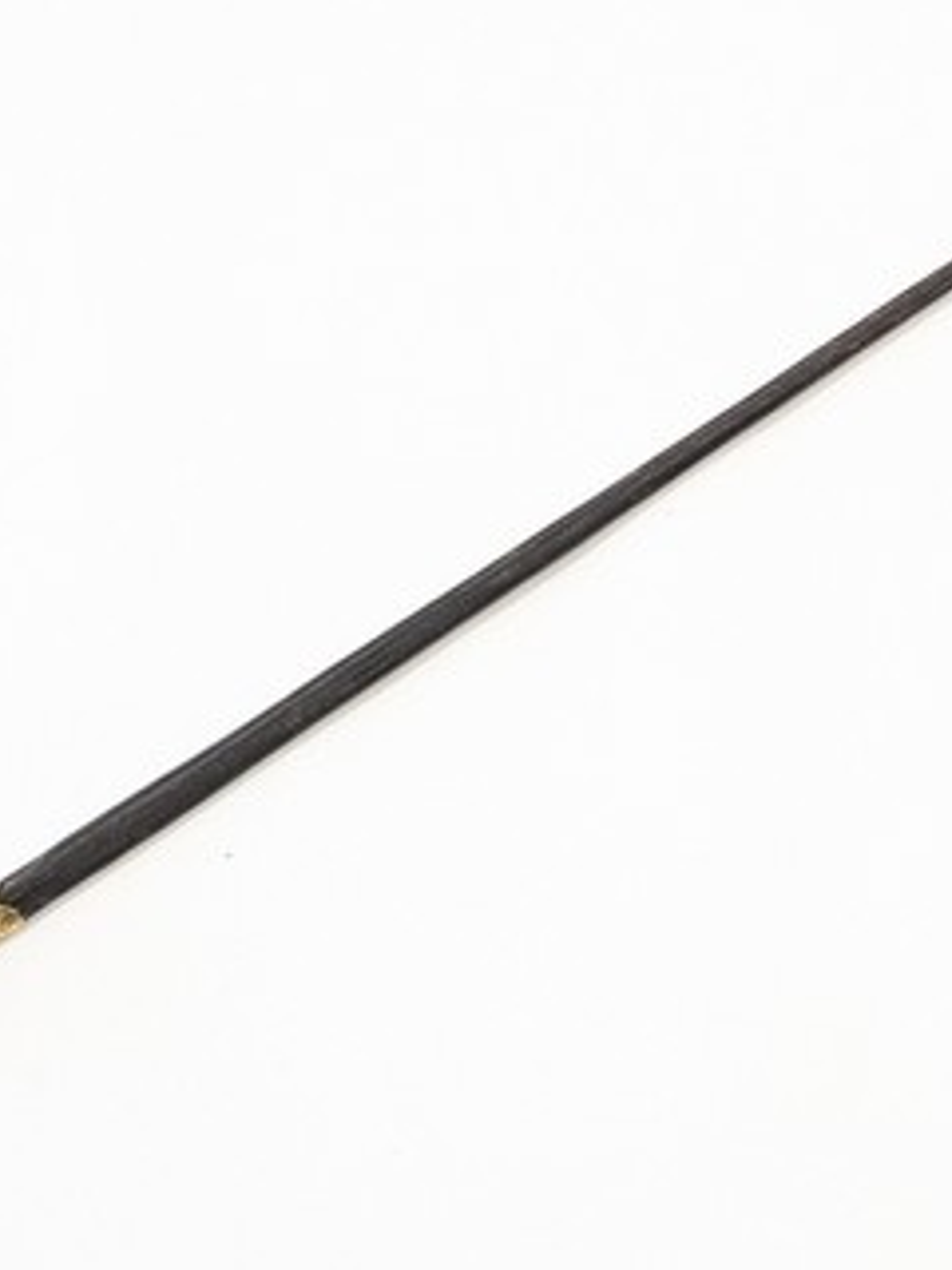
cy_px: 726
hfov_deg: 19.6
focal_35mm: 75
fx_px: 2750
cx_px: 337
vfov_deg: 26.0
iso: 264
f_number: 1.85
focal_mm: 6.81
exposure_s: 1/99.9
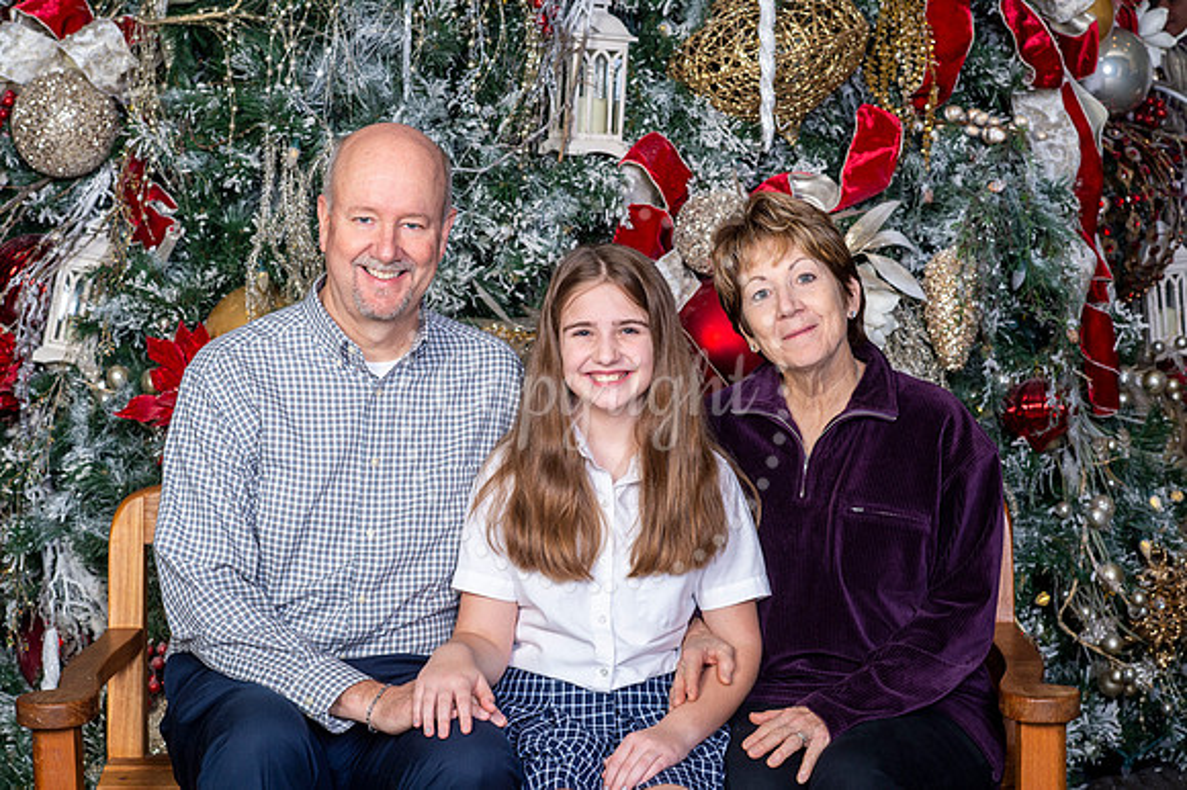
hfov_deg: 23.9
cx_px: 594
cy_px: 395
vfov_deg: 16.1
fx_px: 2801
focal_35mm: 85
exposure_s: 1/125
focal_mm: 85
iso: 400
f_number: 8
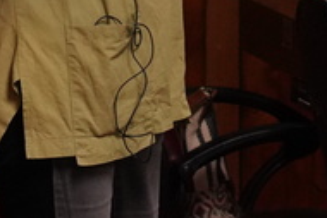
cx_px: 570
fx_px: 3500
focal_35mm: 385
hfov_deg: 5.3
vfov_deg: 3.5
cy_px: -458
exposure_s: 1/200
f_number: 5
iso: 3200
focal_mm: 61
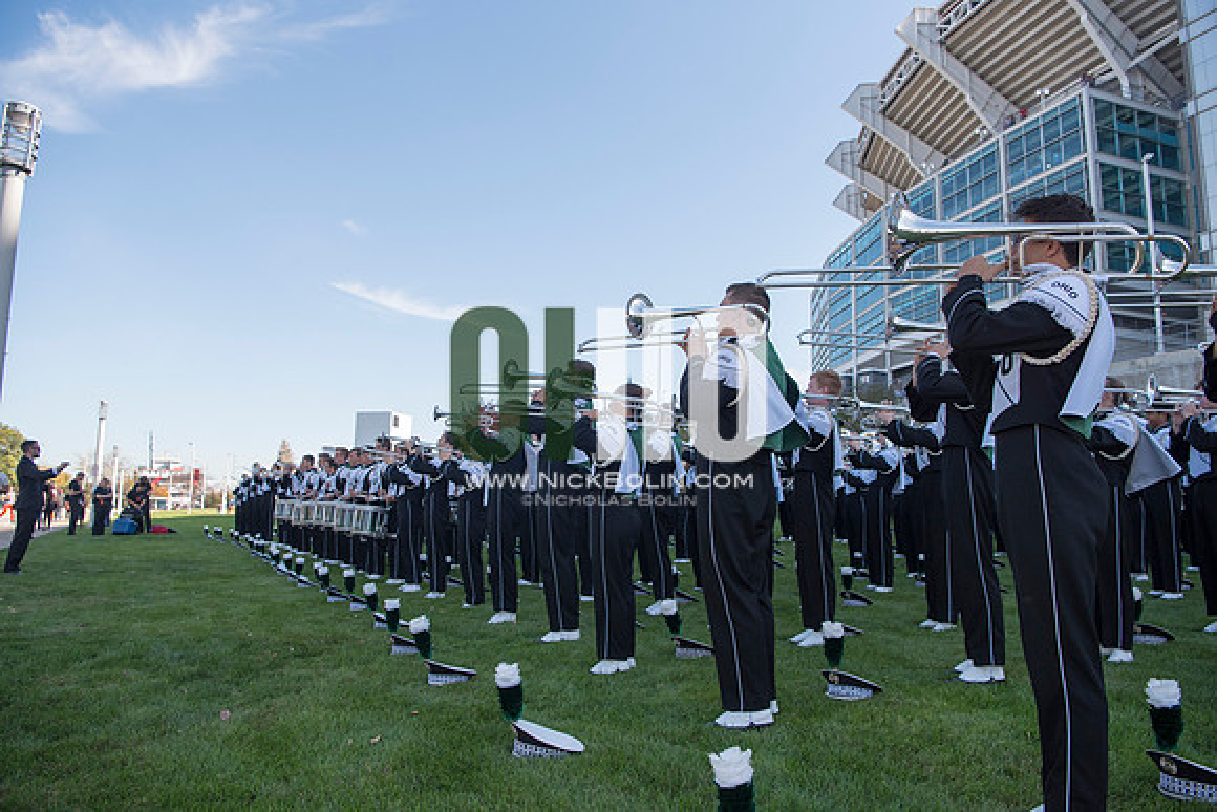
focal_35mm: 24
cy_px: 406
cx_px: 608
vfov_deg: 53.2
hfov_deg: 73.7
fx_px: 811
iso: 400
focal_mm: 24
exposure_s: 1/1250
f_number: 5
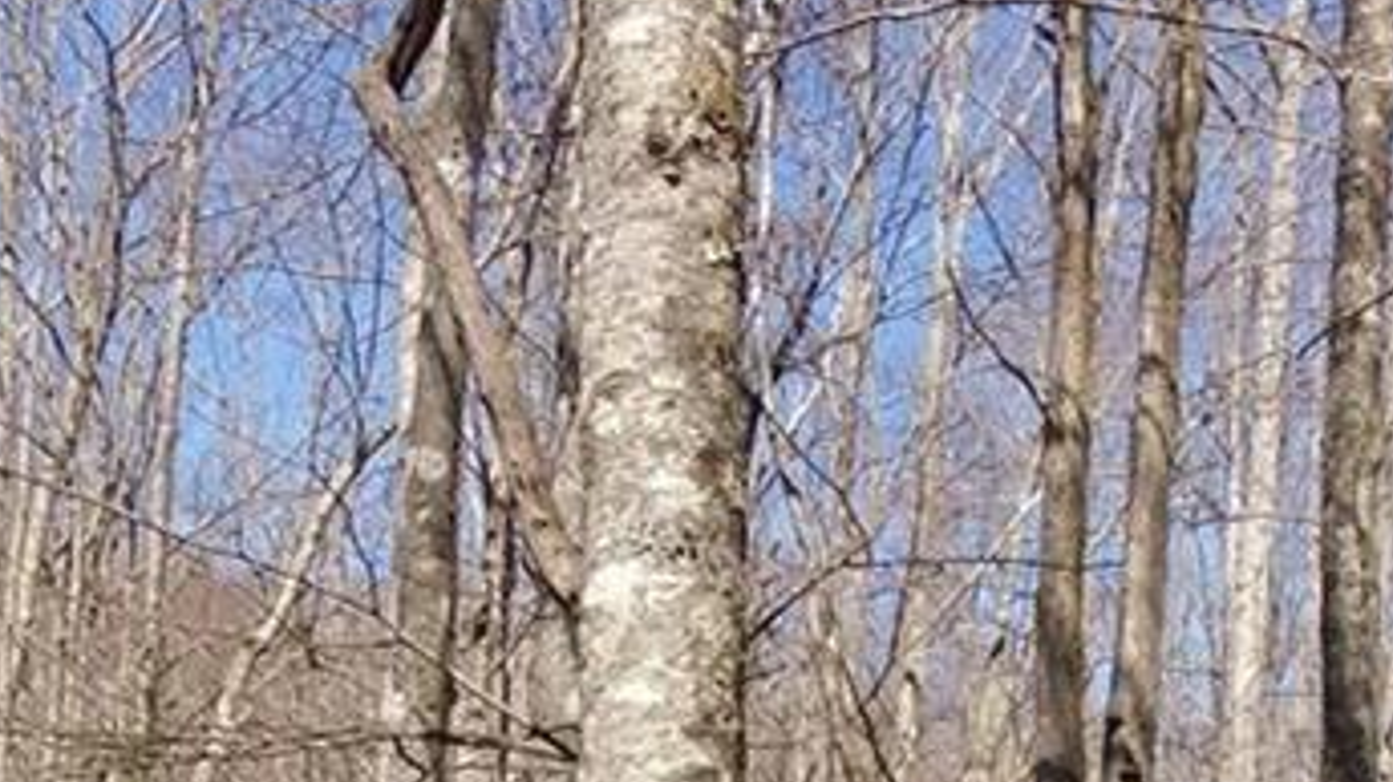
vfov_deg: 13.8
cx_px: 648
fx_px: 2990
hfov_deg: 26.2
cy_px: 1230
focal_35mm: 81
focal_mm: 4.5
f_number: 3.5
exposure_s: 1/800
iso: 100
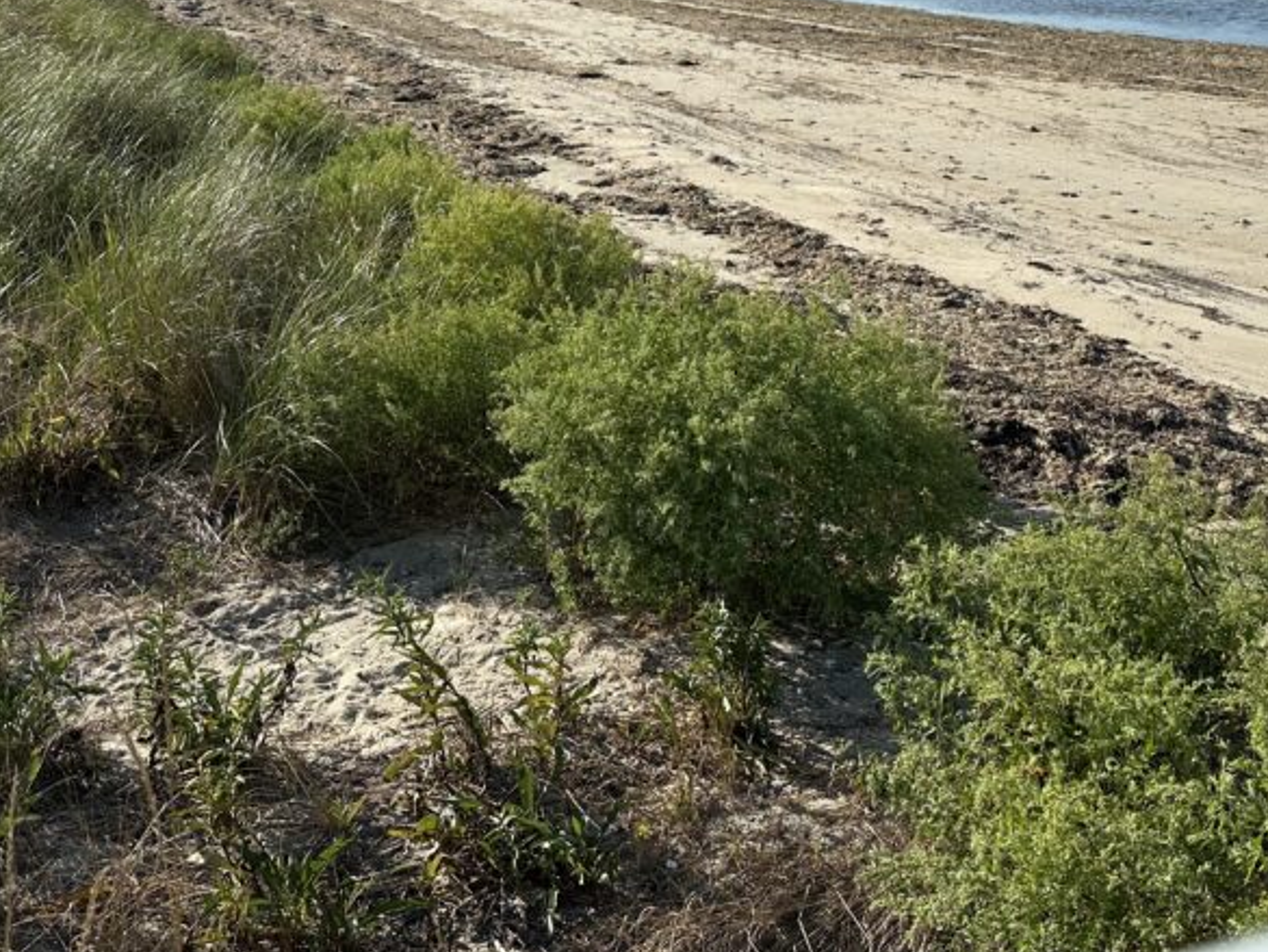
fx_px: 1539
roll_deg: +1.5
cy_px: 178
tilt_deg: -11.7
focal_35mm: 42
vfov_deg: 33.3
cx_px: 793
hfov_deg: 44.4
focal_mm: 6.86
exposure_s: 1/5525
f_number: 1.78
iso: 80
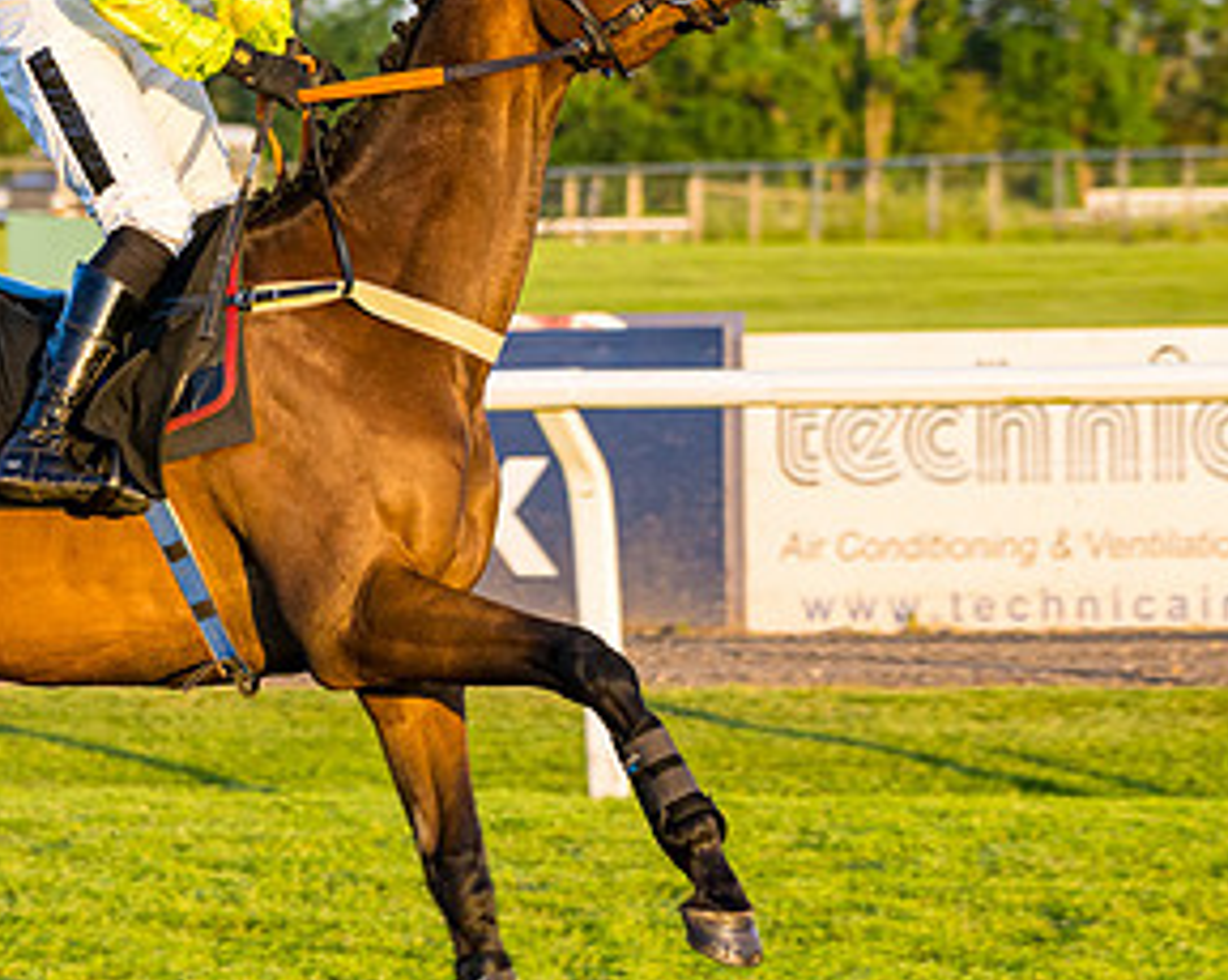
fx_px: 10424
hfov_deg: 6.7
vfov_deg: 5.4
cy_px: 734
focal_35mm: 287
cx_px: 704
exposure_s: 1/640
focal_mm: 102
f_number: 4
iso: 400
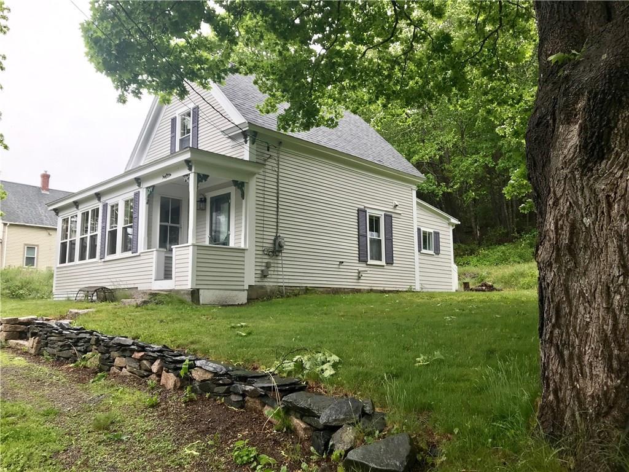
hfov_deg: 63.4
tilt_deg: +9.1
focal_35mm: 28
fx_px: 509
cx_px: 314
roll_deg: +0.5
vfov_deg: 49.7
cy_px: 236
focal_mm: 3.99
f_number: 1.8
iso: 20
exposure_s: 1/175
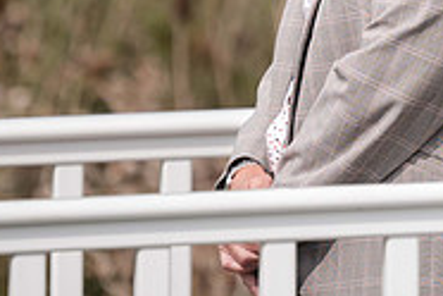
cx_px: 534
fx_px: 10803
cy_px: -213
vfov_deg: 1.6
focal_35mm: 878
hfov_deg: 2.3
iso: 50
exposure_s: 1/1000
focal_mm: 180
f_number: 2.8
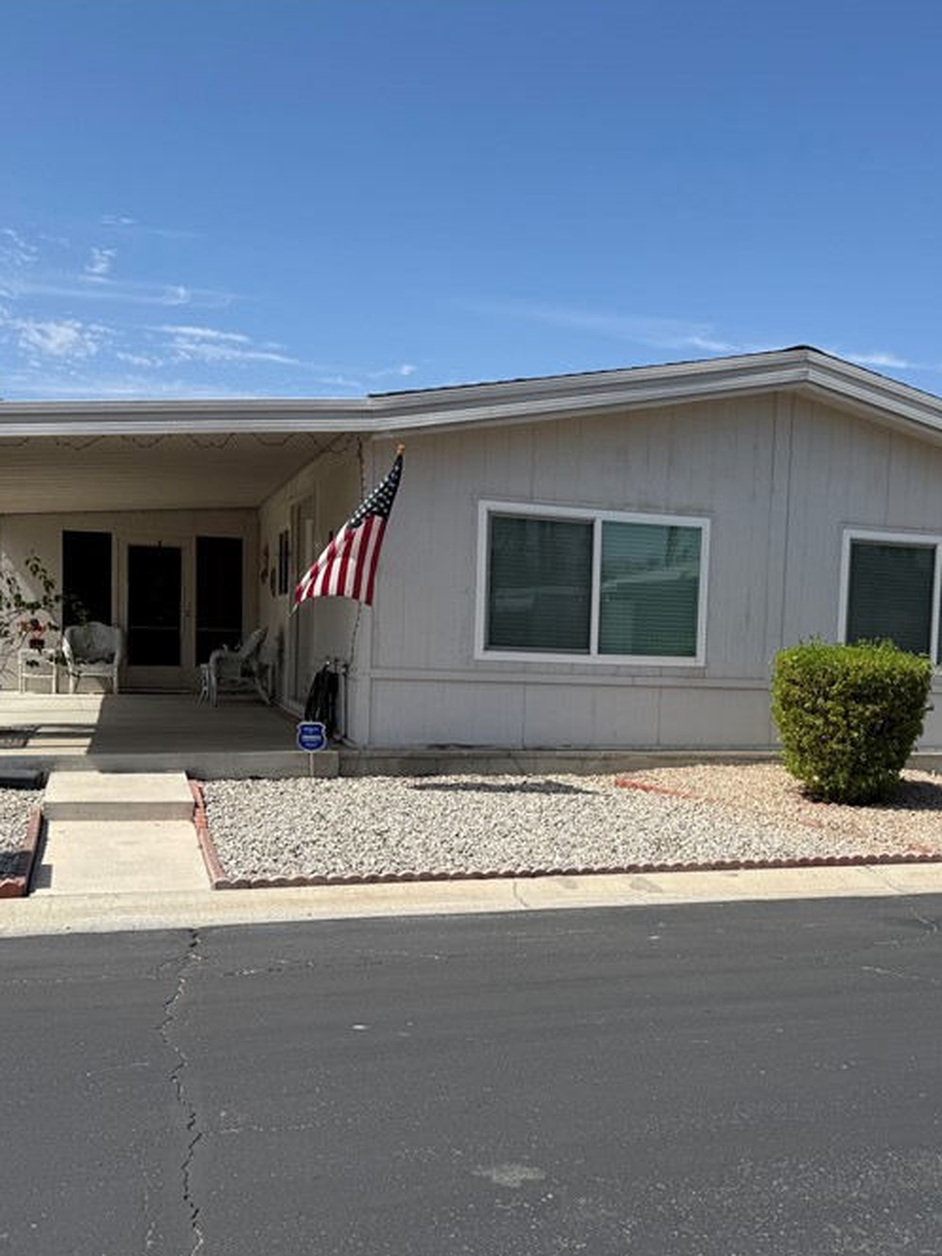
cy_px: 707
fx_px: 1343
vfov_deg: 50.0
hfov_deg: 37.9
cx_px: 677
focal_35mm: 37
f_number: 1.78
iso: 80
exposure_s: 1/6711
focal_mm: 6.76
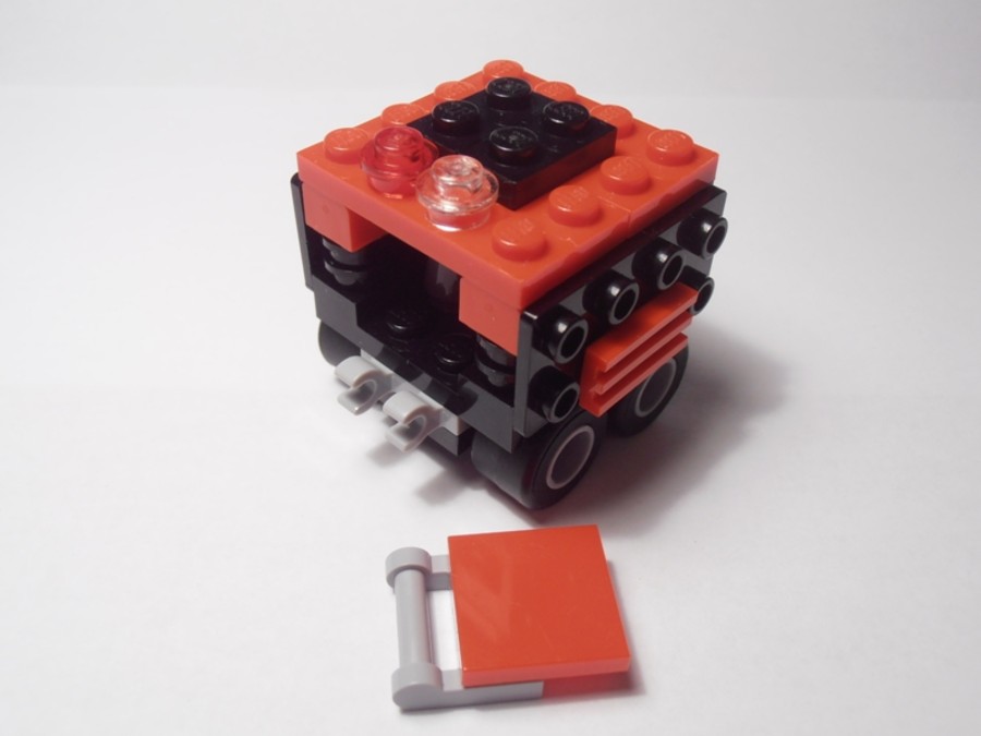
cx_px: 490
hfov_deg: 50.1
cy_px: 368
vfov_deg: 38.7
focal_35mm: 37
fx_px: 1049
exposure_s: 1/40
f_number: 3.9
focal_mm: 6.61
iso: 80
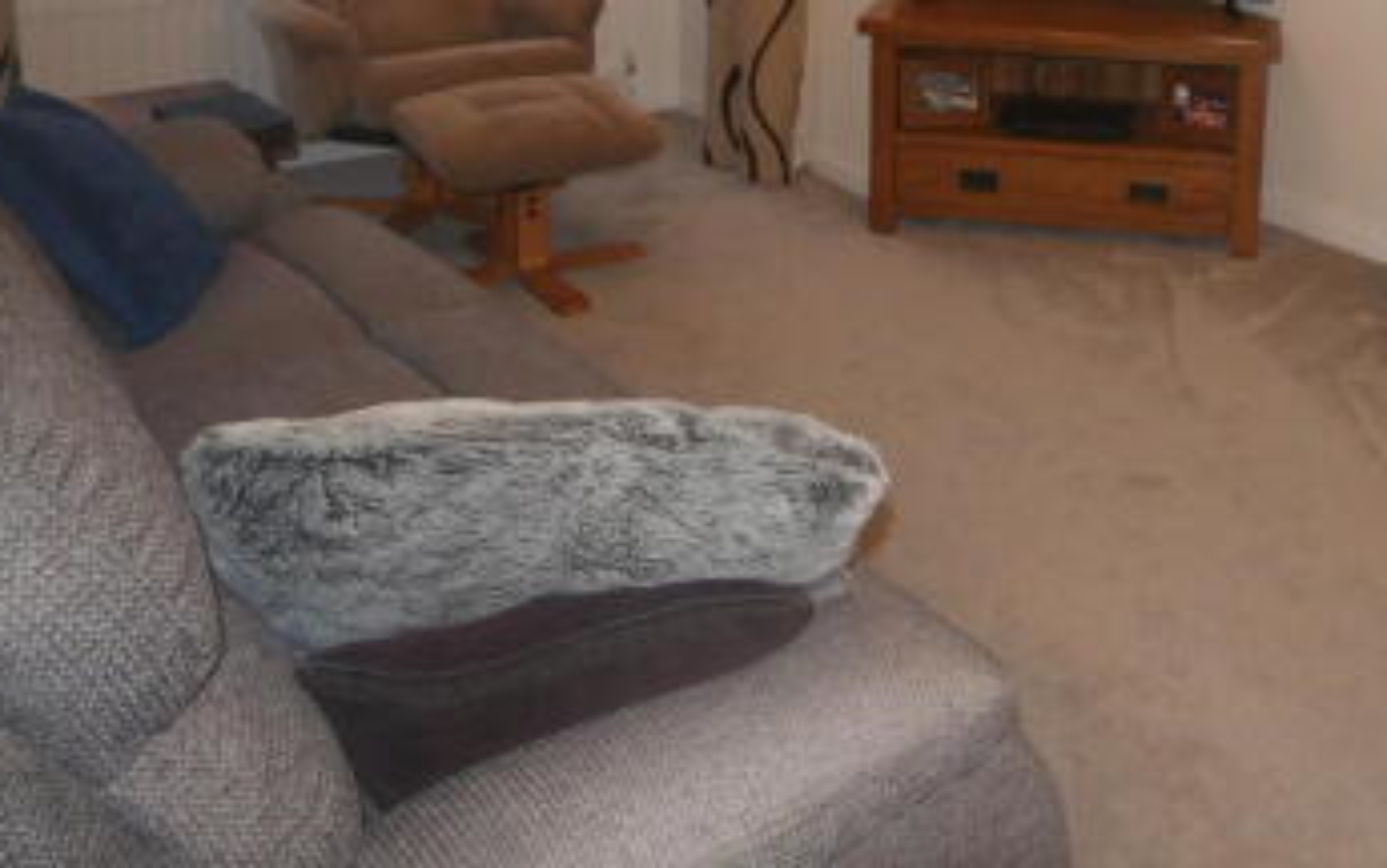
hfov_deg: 44.0
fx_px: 1626
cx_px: 1112
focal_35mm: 43
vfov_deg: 28.2
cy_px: 10
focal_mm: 12
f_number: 3.5
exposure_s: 1/60
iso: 800
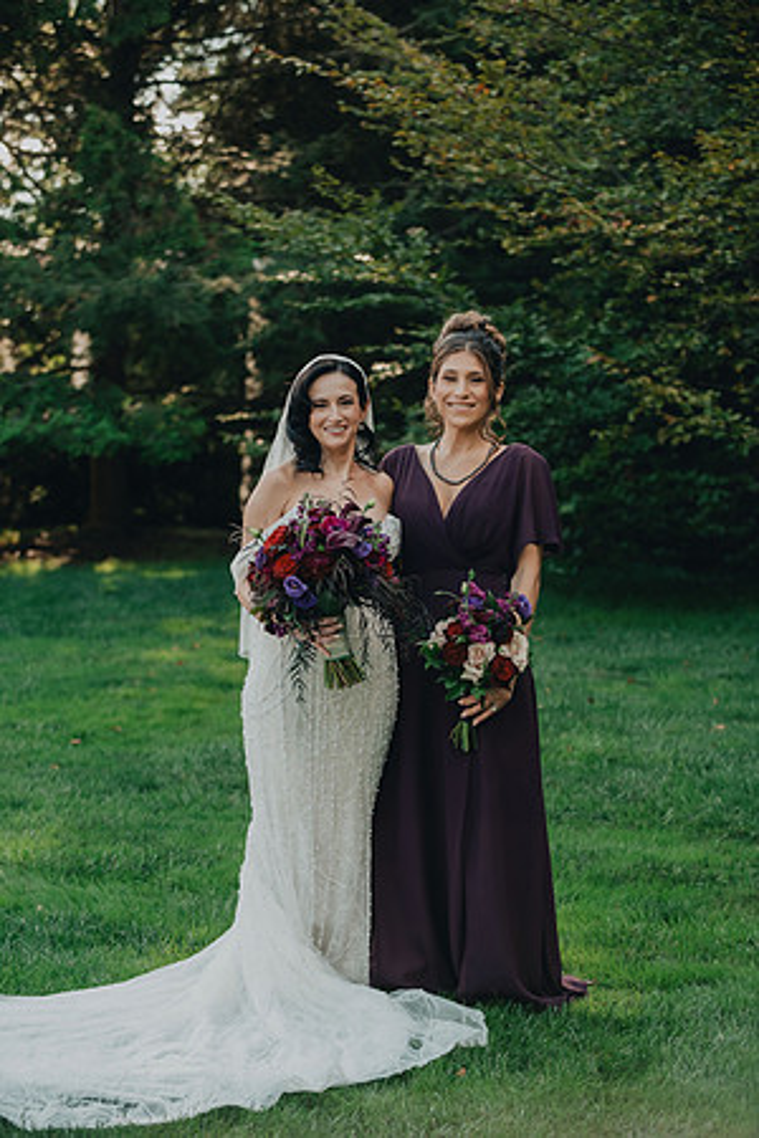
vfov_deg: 23.6
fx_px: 2720
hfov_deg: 15.9
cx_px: 380
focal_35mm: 86
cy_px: 569
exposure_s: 1/800
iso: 800
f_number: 4
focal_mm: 86
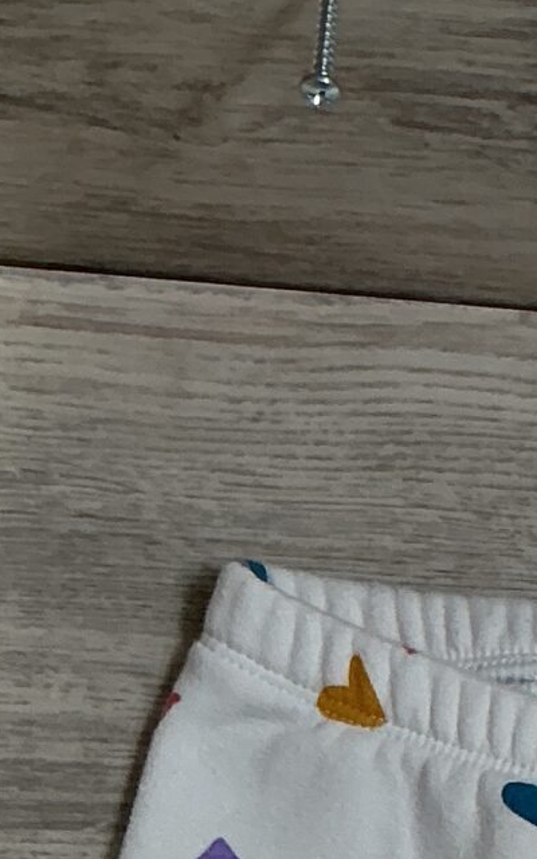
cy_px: 1628
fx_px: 2880
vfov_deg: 14.5
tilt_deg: -83.7
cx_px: 779
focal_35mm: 123
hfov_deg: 10.3
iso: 32
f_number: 1.8
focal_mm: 3
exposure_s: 1/50
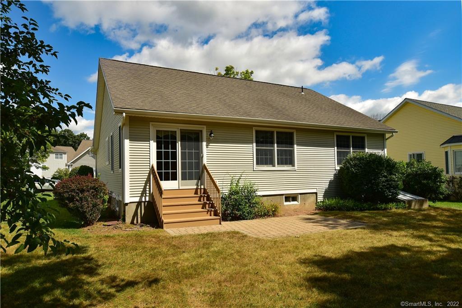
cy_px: 154
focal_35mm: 22
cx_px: 231
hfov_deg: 77.3
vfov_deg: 56.1
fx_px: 289
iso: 125
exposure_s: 1/640
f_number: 6.3
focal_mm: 15
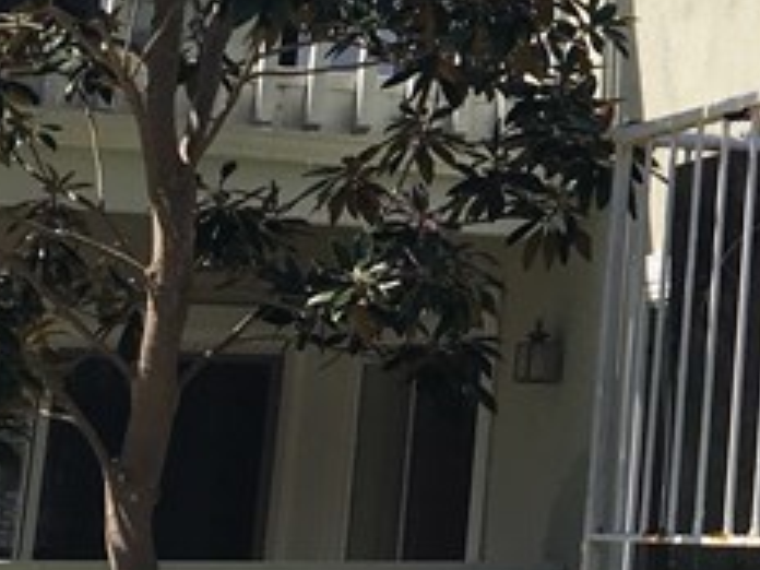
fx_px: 2810
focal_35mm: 128
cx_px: 1258
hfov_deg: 14.1
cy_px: -223
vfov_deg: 11.2
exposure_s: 1/1304
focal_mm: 4.15
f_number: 2.2
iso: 25
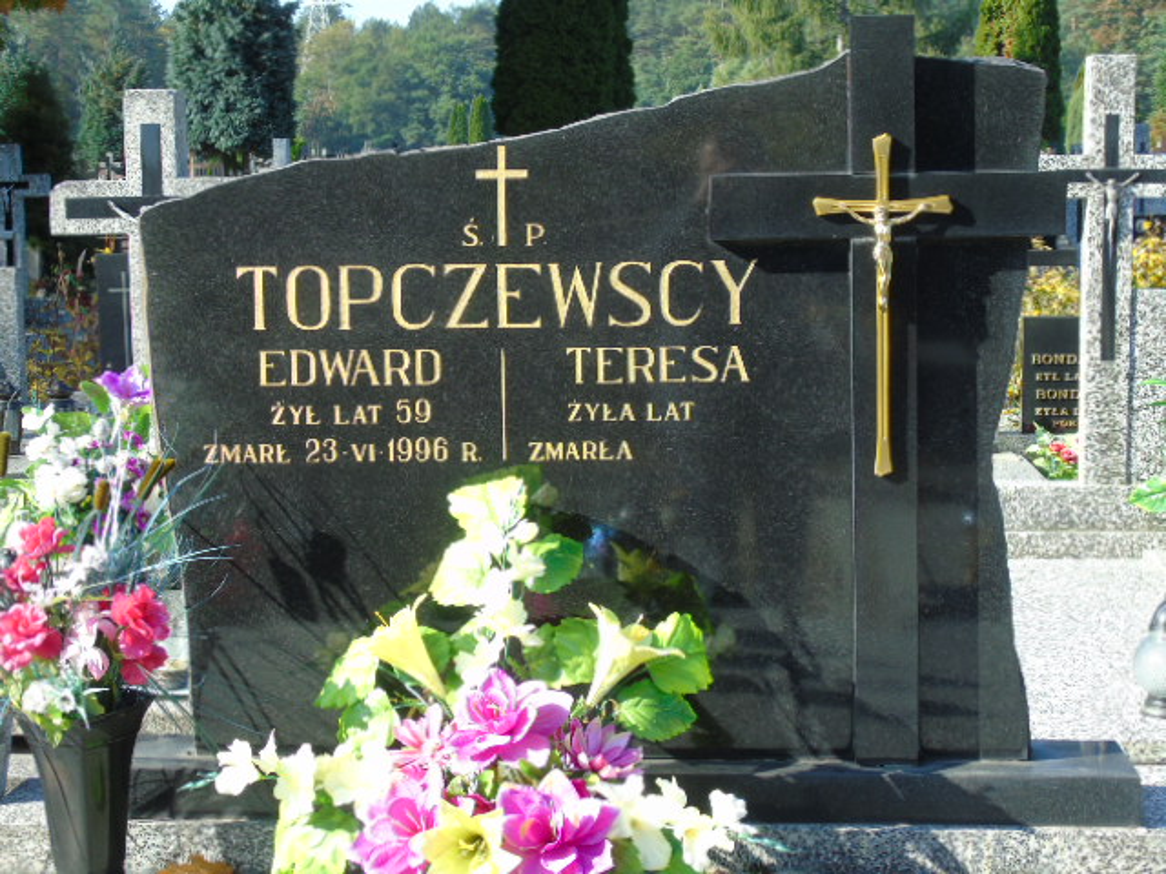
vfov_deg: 23.7
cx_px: 583
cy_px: 437
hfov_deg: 31.2
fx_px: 2088
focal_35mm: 62
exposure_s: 1/160
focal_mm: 11
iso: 80
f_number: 4.5
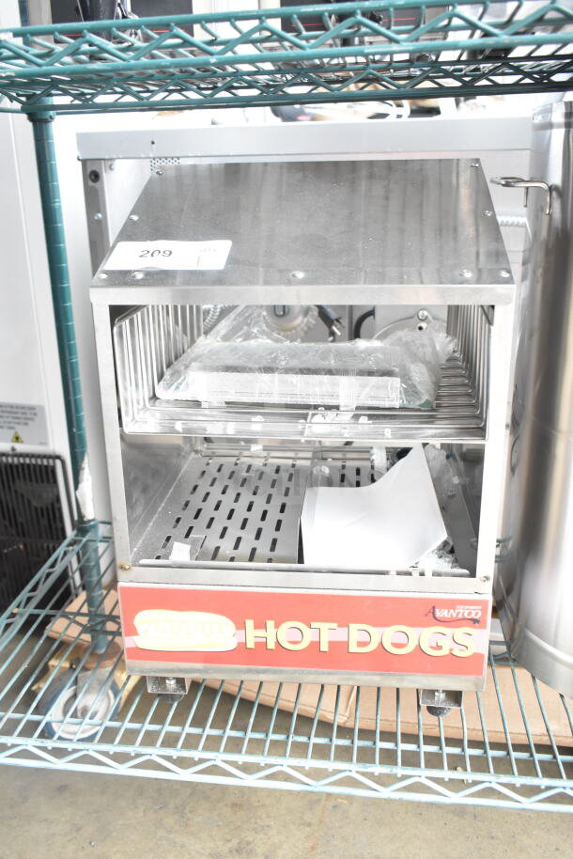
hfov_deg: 40.0
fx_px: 787
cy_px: 430
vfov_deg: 57.2
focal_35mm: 33
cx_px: 286
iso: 1600
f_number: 5
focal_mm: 22
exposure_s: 1/100
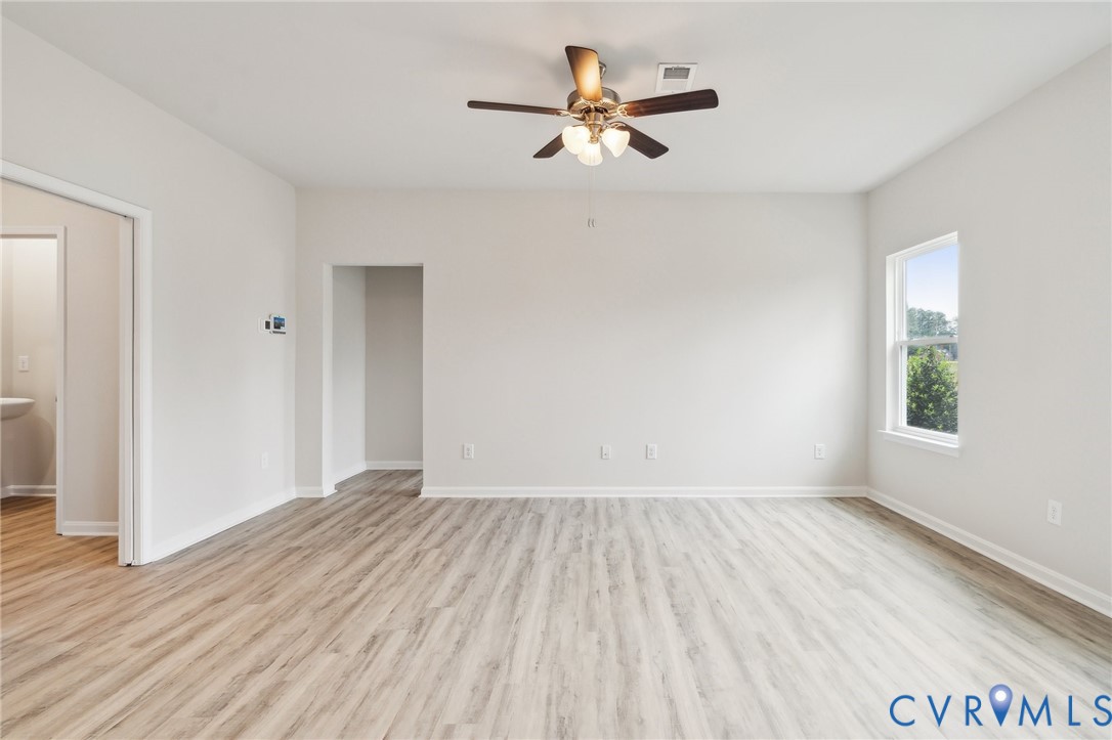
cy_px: 370
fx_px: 494
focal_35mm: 16
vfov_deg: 73.7
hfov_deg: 96.8
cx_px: 556
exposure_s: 1/10
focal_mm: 16
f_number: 7.1
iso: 250
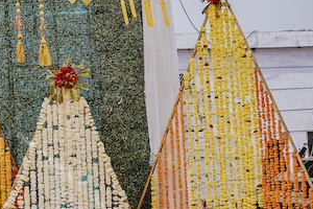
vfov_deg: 13.0
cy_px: 44
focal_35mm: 105
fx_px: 913
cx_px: -53
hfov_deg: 18.5
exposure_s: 1/2000
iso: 100
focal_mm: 35
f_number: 1.4
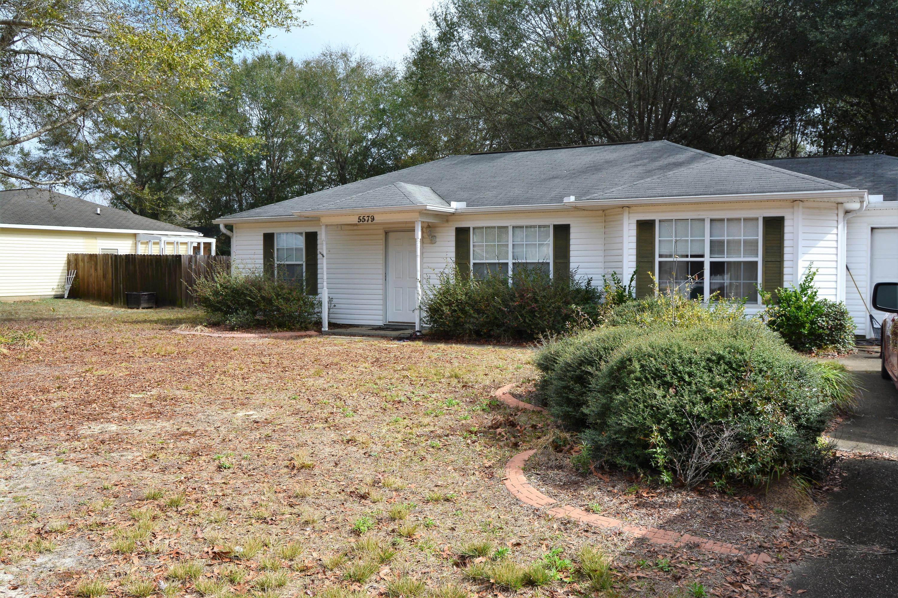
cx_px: 449
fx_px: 823
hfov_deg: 57.2
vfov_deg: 40.0
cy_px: 299
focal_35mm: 33
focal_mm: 22
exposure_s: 1/250
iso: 200
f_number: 10
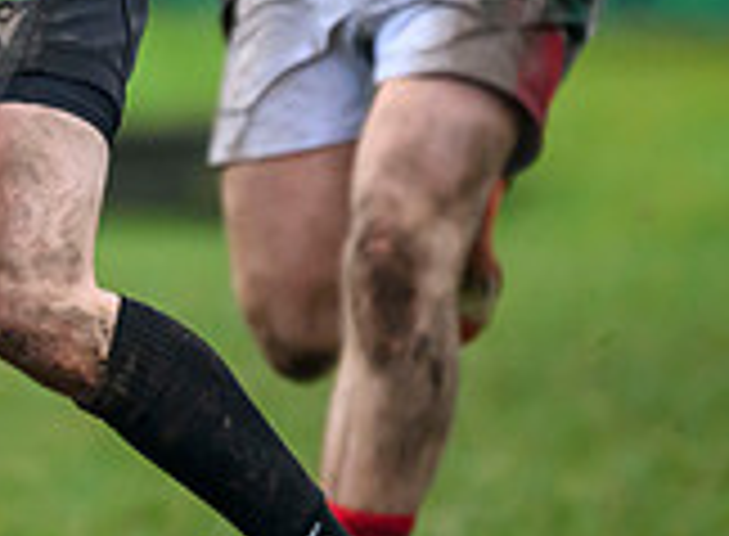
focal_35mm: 2364
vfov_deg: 0.6
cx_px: -533
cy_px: -231
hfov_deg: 0.8
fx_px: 49419
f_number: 4
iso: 3200
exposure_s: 1/1600
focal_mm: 560
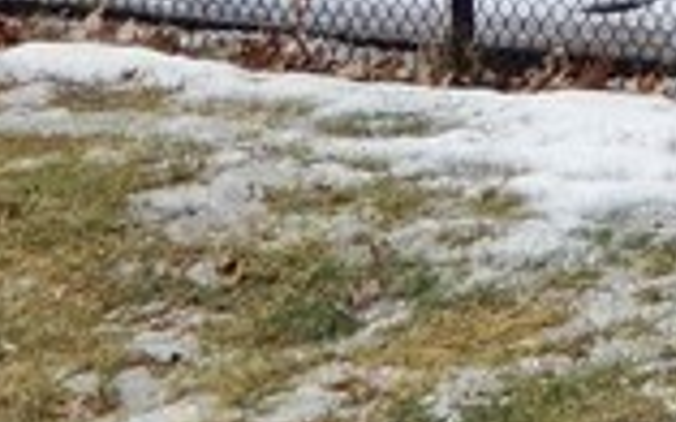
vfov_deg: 3.7
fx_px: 6354
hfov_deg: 5.9
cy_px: -788
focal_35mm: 345
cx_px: 1369
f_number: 4
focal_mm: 8.9
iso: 80
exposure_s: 1/400
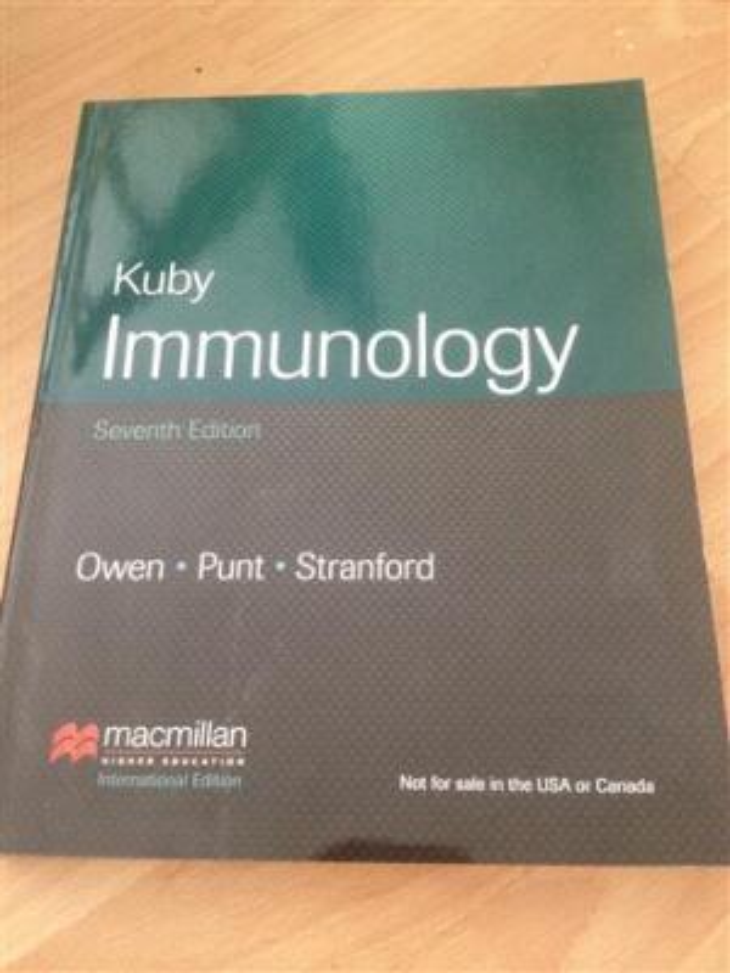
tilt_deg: -68.7
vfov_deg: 52.6
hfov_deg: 40.7
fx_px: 984
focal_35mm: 35
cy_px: 486
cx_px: 365
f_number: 2.4
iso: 400
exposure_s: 1/20
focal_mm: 4.28
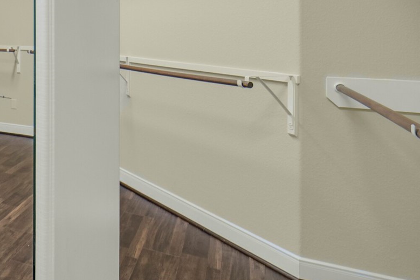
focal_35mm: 39
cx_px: -99
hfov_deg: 36.5
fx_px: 455
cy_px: 22
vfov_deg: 32.3
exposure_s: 1/20
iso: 500
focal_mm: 14
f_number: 5
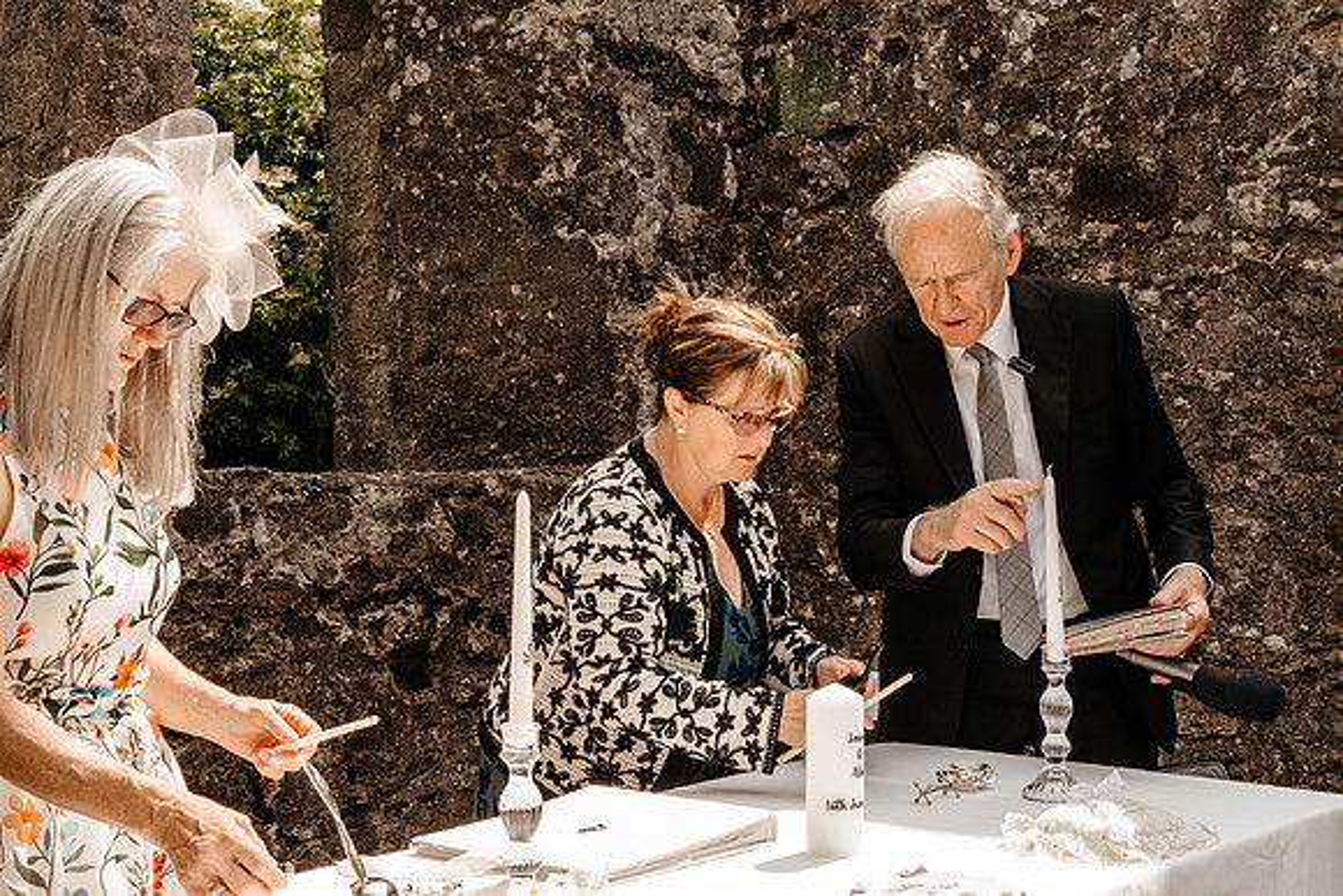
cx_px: 672
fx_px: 1940
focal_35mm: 52
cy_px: 448
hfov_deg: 38.2
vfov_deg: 26.0
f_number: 14
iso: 800
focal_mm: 35
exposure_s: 1/320
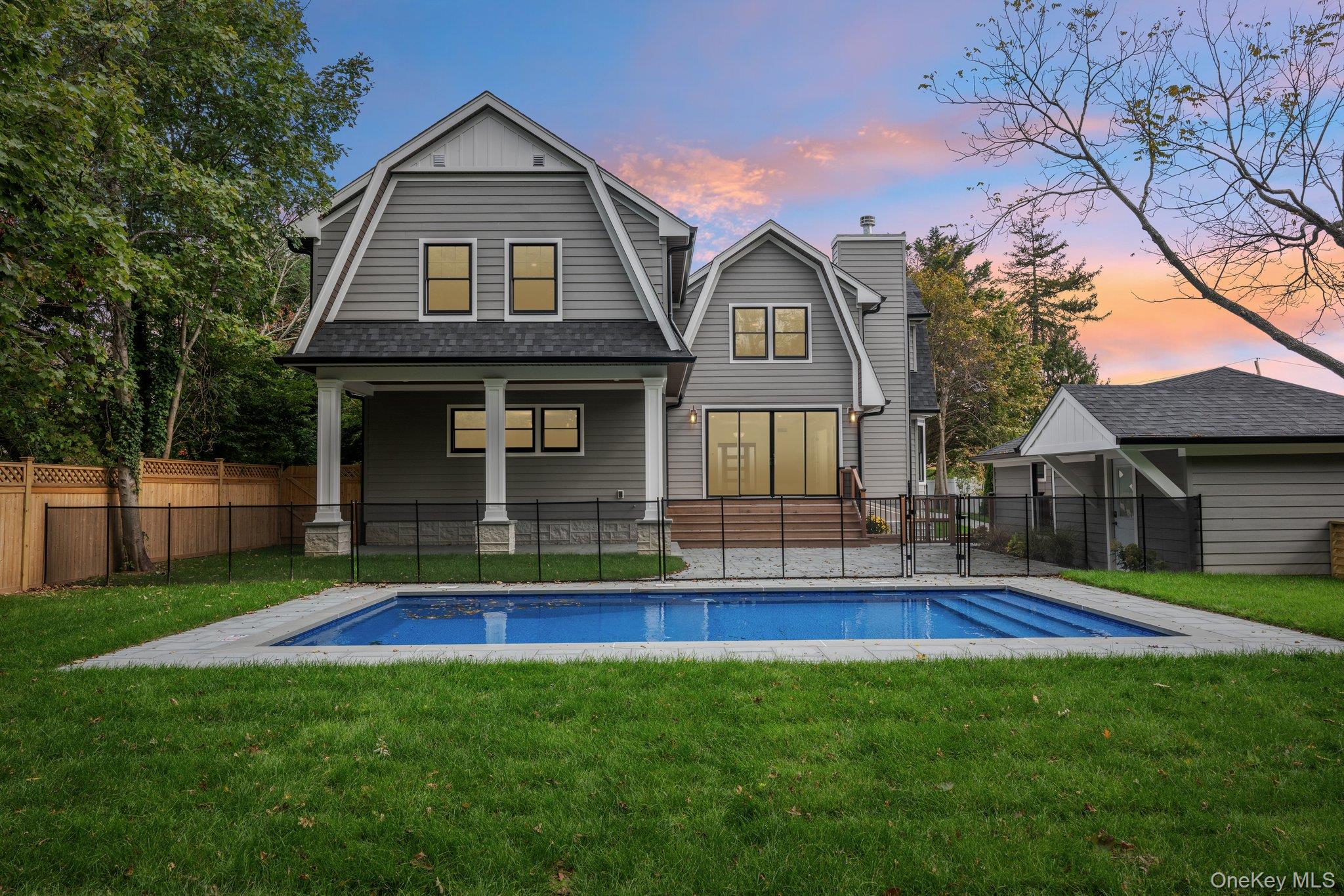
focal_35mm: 22
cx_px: 672
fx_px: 840
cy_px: 448
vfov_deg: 56.1
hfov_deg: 77.3
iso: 160
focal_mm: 22.5
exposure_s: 1/125
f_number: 9
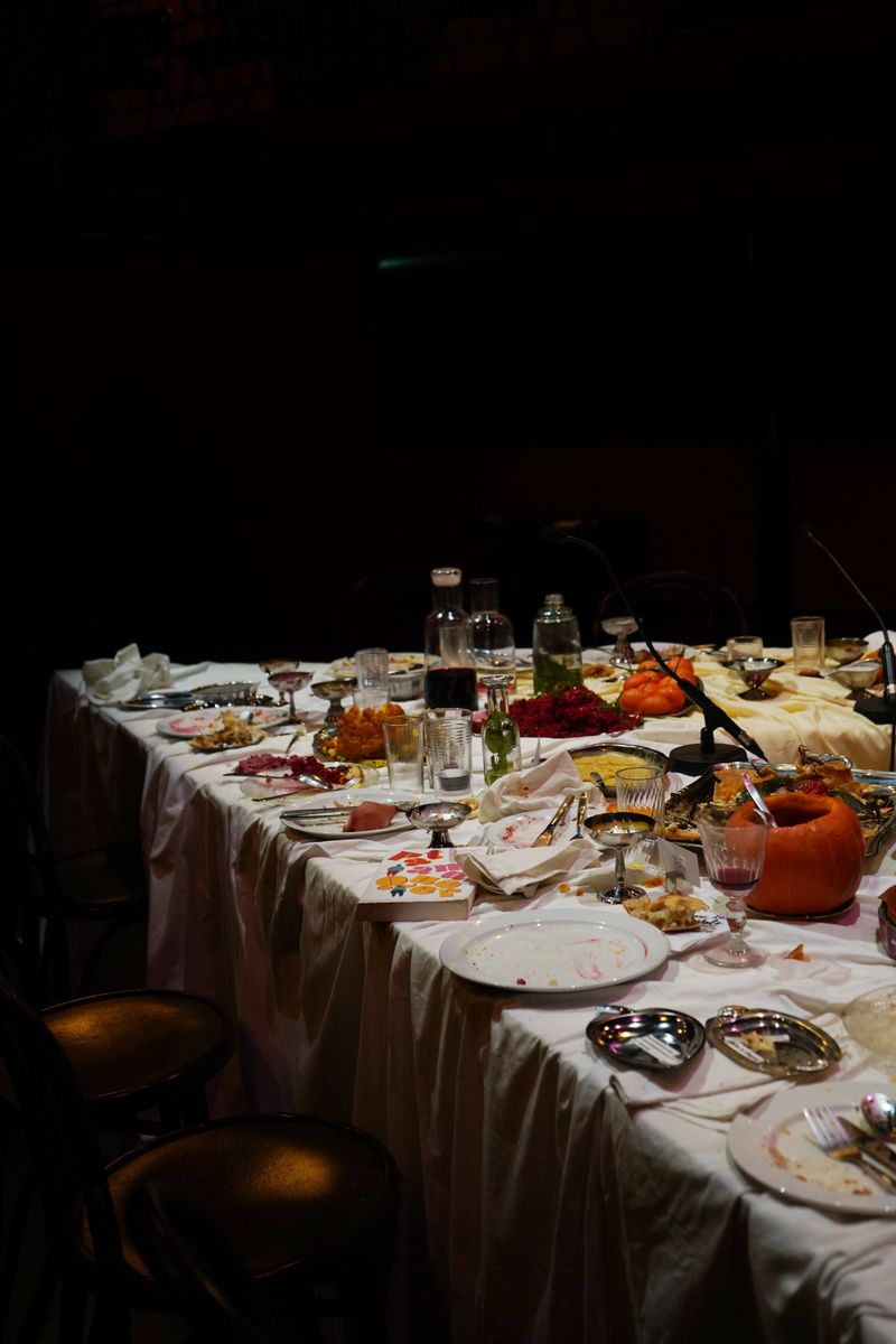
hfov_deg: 32.6
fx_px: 1531
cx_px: 448
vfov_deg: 47.4
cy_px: 672
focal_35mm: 41
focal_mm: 41
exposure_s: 1/80
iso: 1600
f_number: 4.5
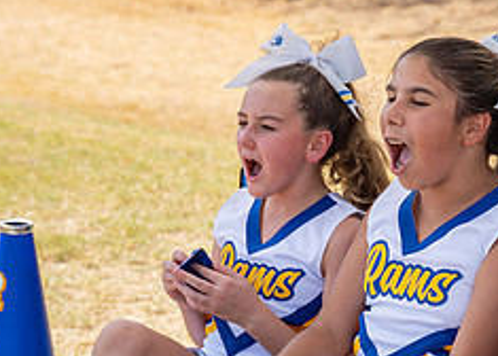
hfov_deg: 14.8
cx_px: 335
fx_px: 1910
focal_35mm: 135
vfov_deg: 10.6
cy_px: 170
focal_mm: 35.3
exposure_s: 1/2000
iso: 100
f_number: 2.8
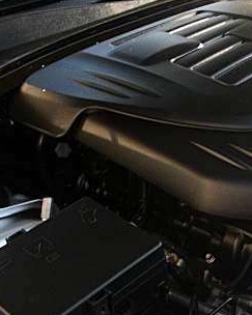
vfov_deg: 25.7
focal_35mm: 74
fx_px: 690
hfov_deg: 19.8
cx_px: 280
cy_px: 178
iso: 100
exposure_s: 1/100
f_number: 2.8
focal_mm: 6.3
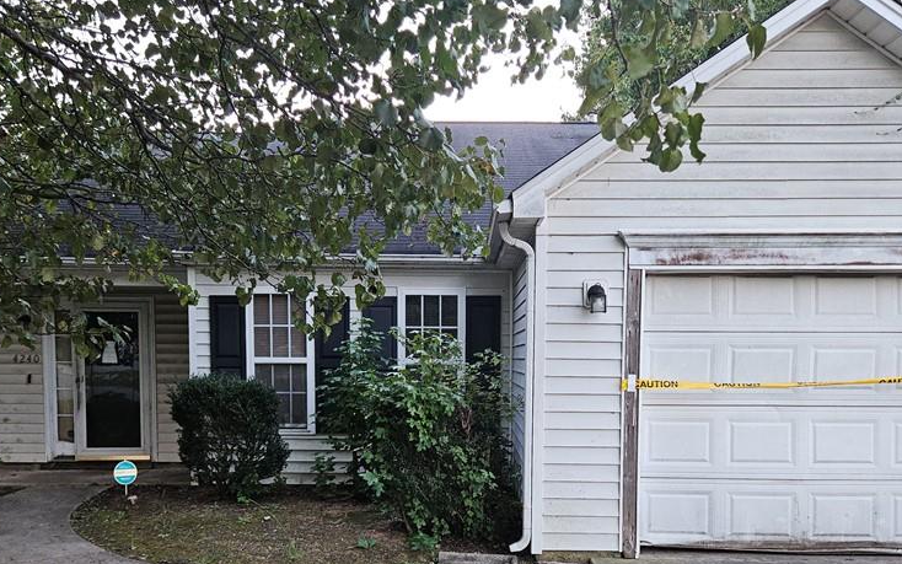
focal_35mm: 34
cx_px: 453
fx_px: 836
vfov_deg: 36.5
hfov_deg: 56.7
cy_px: 413
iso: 100
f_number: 1.8
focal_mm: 5.4
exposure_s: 1/40
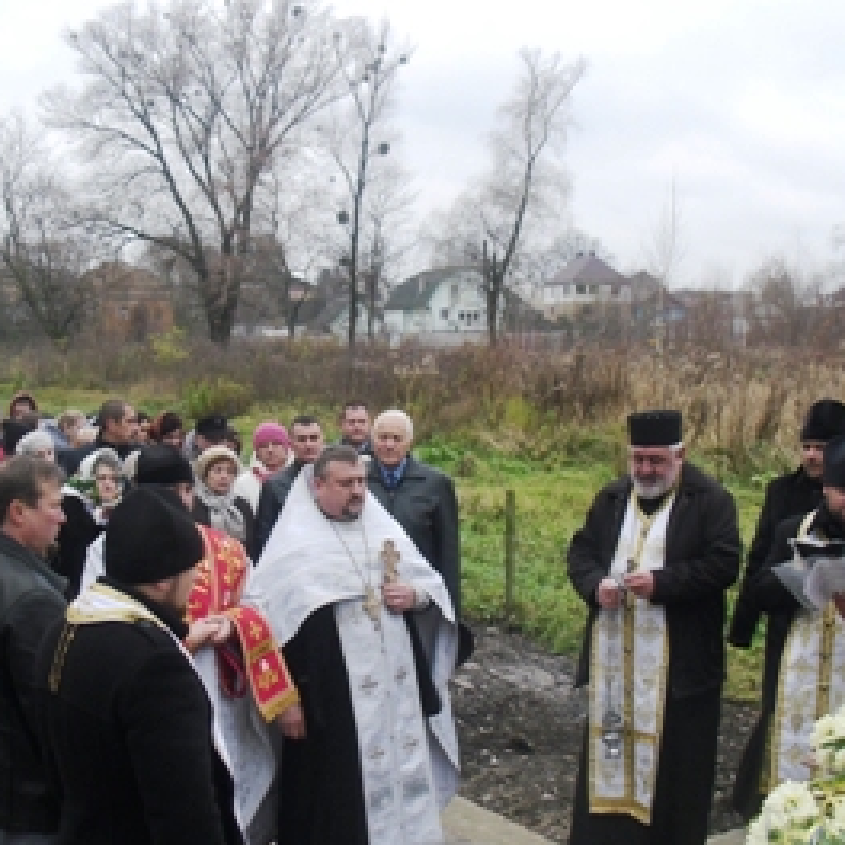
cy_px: 480
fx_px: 1491
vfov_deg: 31.6
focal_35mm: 54
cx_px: 413
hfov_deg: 31.6
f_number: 3.1
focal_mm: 6.3
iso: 100
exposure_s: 1/100
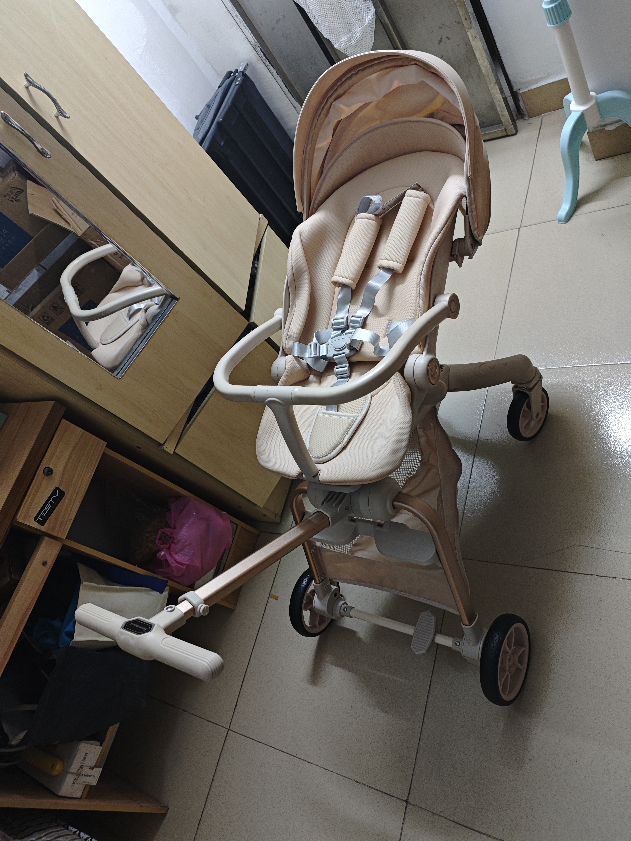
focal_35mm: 24
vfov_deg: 71.6
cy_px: 420
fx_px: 583
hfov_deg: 56.8
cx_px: 316
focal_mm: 5.84
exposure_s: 1/50
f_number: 1.6
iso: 800
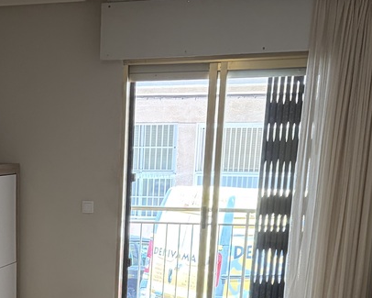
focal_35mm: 80
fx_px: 881
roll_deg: +1.5
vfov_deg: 17.4
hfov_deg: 23.0
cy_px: 434
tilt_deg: -19.0
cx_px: 12
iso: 200
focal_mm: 5.96
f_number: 1.6
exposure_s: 1/100
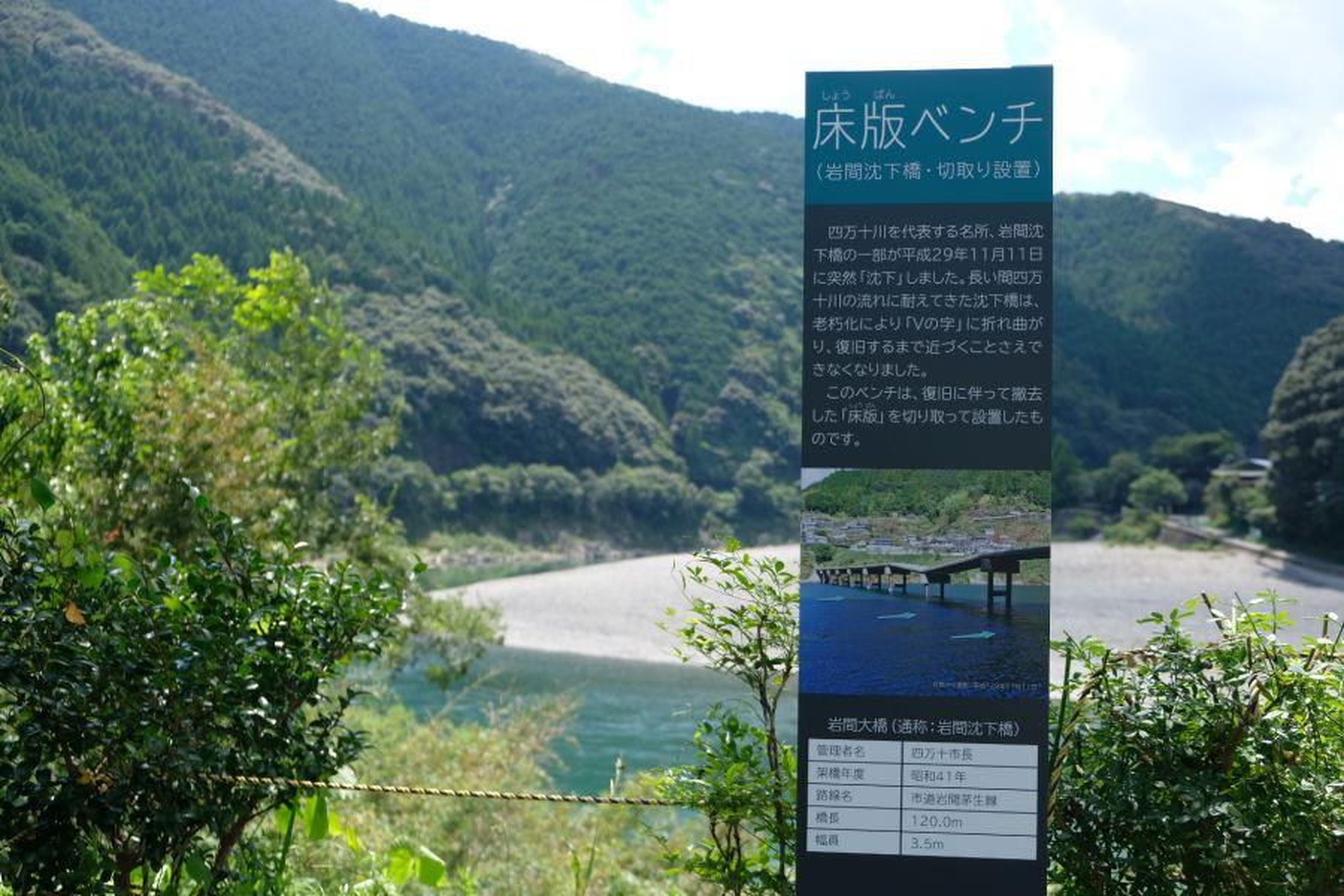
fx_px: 1344
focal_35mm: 36
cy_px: 448
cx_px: 672
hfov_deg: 53.1
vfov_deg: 36.9
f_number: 3.2
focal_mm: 24.3
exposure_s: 1/950
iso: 200
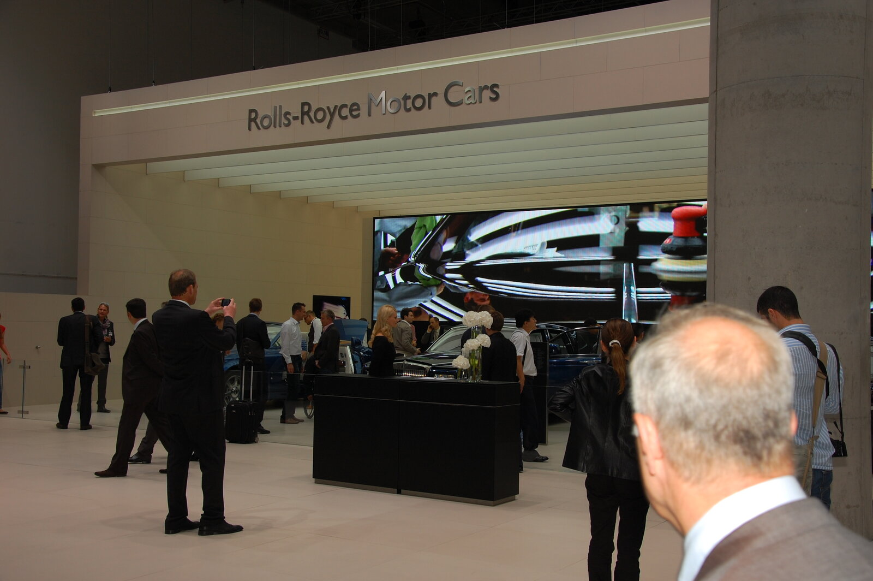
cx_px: 436
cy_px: 290
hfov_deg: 49.6
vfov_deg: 34.2
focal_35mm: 39
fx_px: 945
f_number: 6.3
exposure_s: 1/160
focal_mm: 26
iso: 200
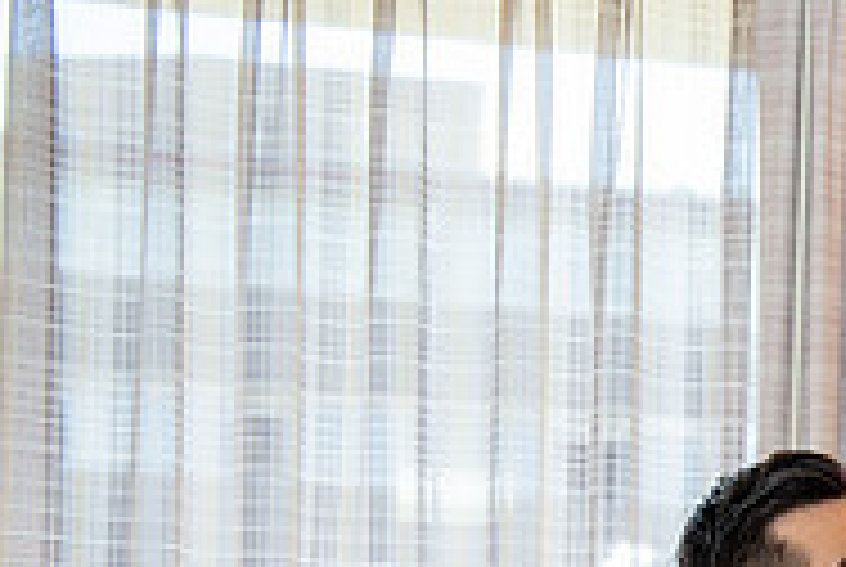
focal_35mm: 117
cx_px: 1287
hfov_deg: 16.0
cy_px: 817
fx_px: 2754
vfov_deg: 11.3
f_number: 3.5
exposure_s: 1/250
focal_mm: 38
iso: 500
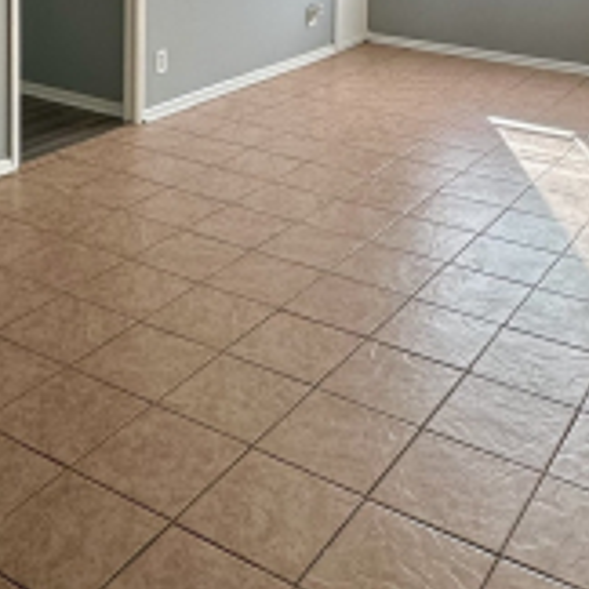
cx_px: 251
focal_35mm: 51
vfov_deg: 30.0
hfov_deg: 33.3
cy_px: -60
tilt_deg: -5.1
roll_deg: -2.3
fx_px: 982
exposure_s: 1/99
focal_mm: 2.22
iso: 50
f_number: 2.2
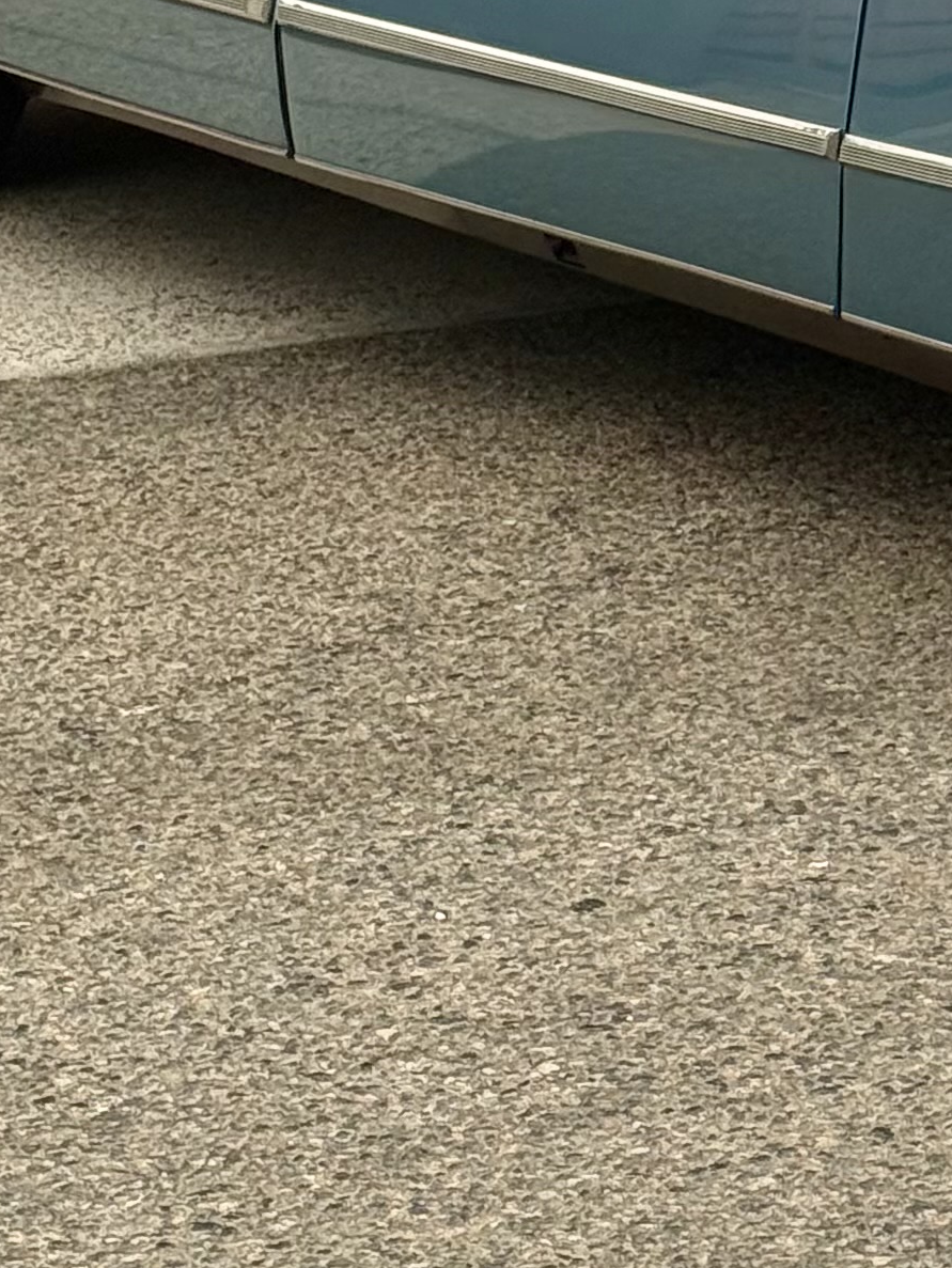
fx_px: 5974
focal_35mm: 163
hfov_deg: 9.0
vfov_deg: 11.8
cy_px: -275
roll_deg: +0.1
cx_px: 1262
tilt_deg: -4.6
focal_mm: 6.76
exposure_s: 1/1041
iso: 80
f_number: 1.78
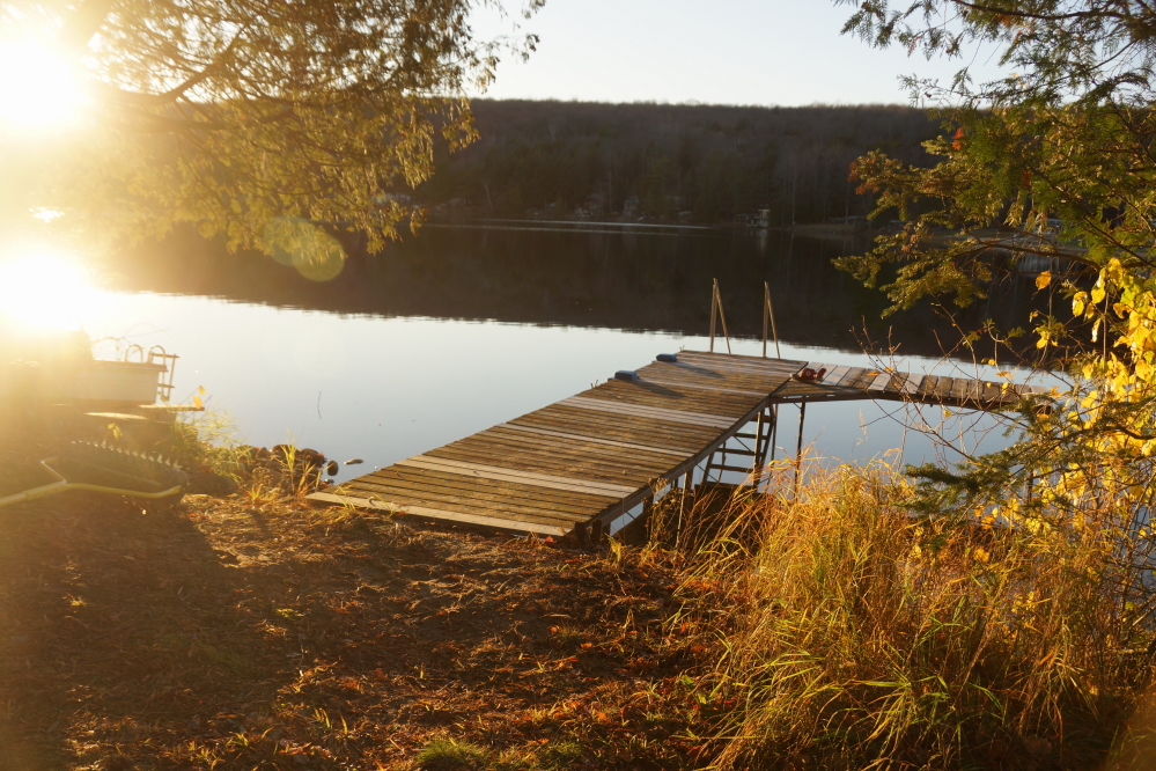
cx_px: 578
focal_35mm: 33
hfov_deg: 57.2
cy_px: 386
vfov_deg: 40.0
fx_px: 1060
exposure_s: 1/100
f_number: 4.5
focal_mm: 22
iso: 100
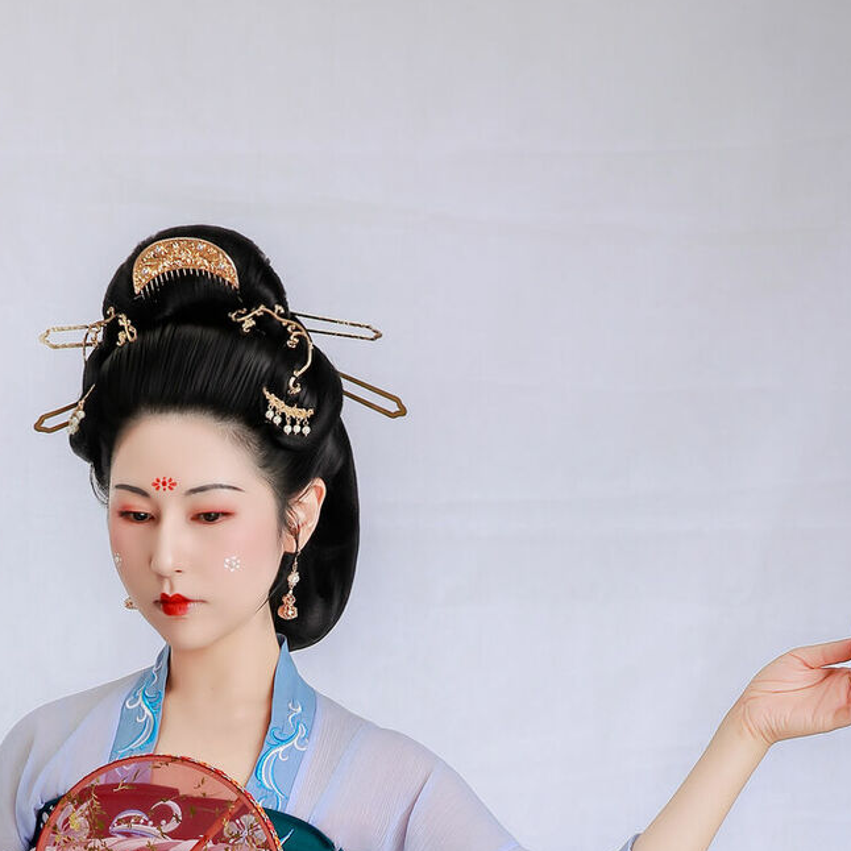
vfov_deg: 12.0
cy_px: 987
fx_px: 3977
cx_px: 368
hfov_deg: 12.2
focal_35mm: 143
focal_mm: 70
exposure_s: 1/160
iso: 100
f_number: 7.1
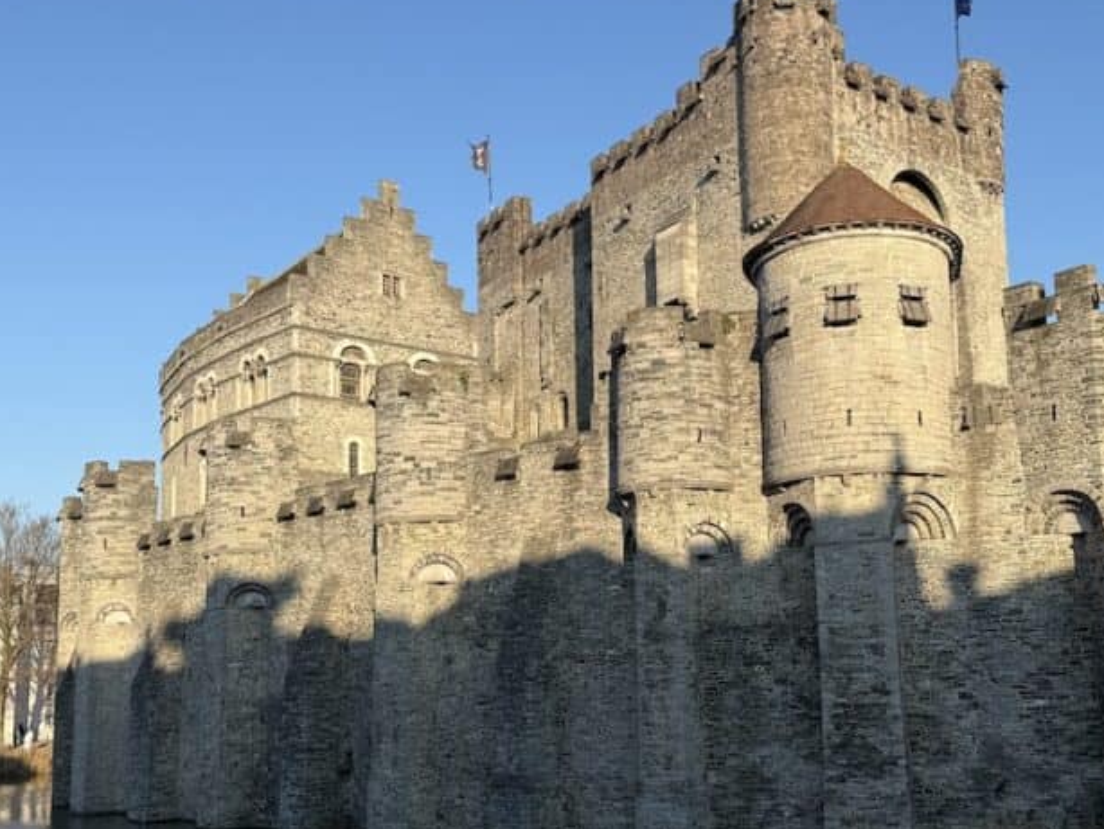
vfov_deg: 35.9
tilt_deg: +8.3
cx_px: 656
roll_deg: +1.1
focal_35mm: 40
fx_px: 1276
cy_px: 495
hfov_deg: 46.5
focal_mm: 6.76
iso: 80
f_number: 1.78
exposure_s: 1/2525
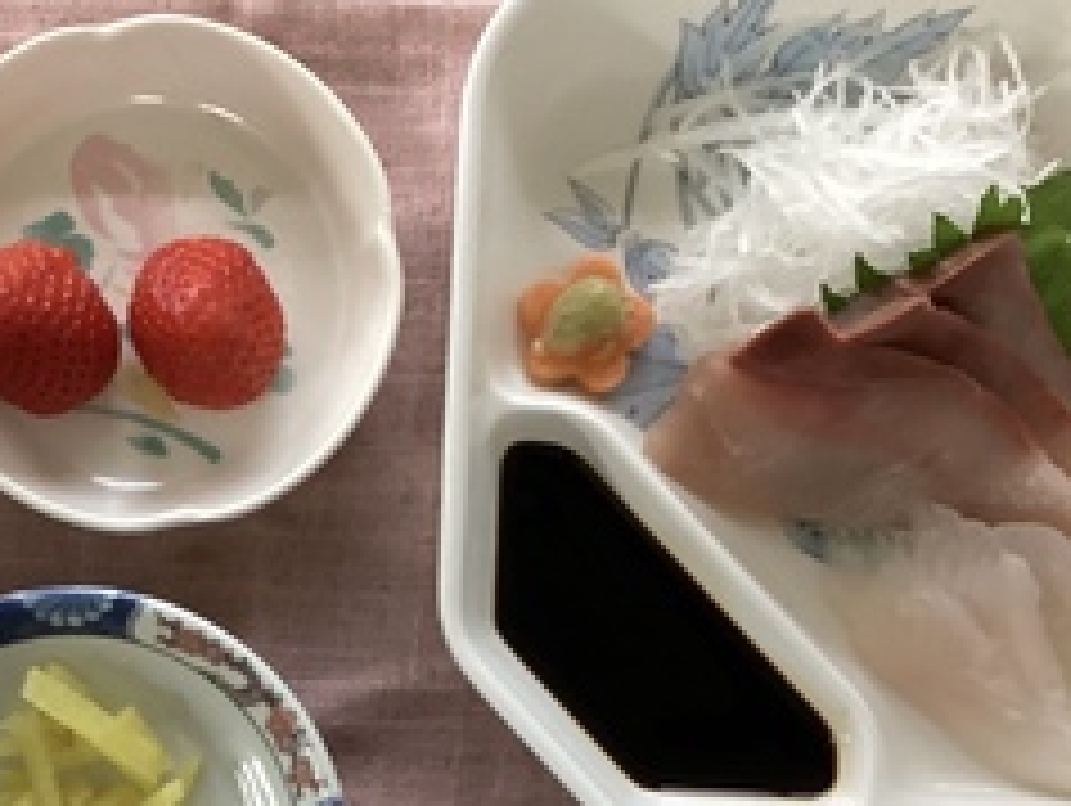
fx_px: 2013
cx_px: 238
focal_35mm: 65
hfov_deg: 29.2
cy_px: 768
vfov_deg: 22.0
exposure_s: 1/60
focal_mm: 3.3
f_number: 2.4
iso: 200
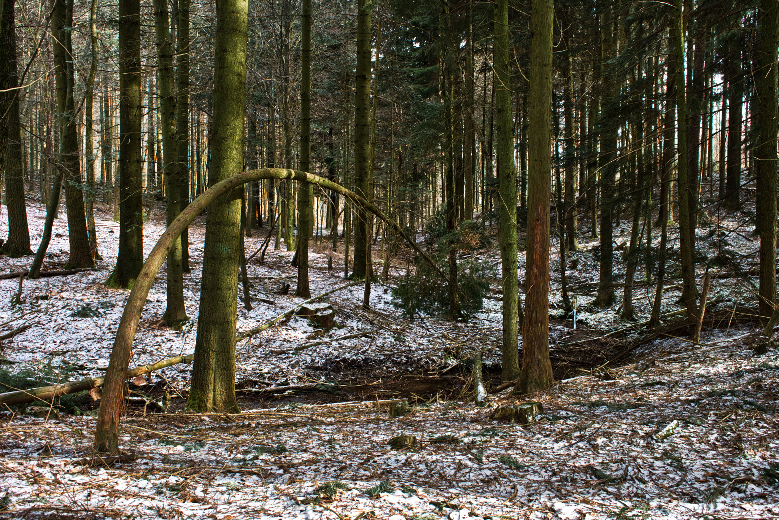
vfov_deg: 48.0
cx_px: 390
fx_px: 584
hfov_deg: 67.4
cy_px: 260
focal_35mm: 27
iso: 180
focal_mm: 18
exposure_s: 1/30
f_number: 8
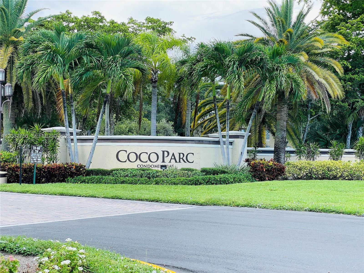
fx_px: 547
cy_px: 136
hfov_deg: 36.8
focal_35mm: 52
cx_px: 182
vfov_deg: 28.0
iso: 25
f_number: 2
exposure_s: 1/276
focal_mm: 6
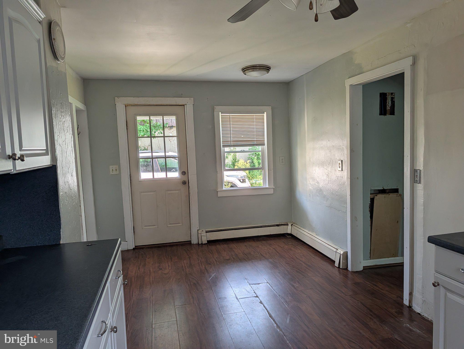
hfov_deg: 71.5
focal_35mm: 24
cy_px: 174
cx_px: 232
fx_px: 322
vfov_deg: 56.9
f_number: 1.68
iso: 24
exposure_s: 1/254
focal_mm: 6.9
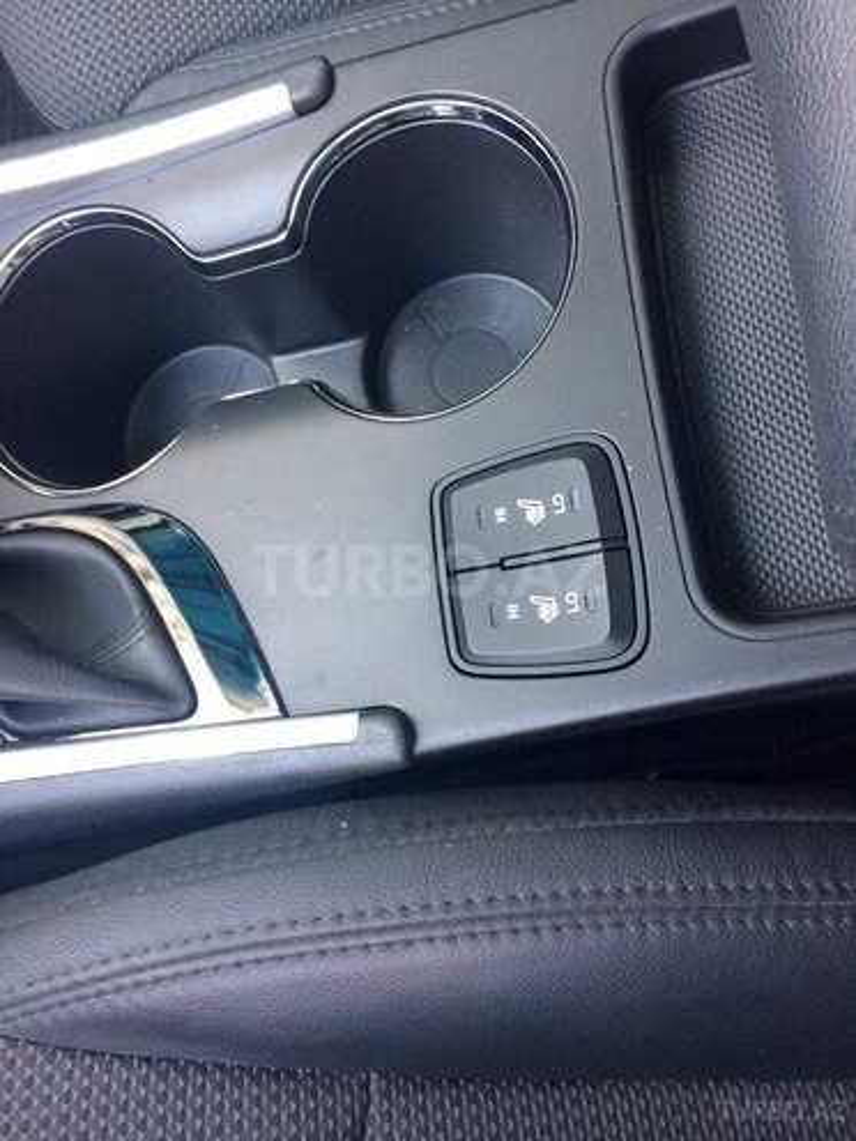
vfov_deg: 61.7
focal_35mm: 29
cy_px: 570
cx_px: 428
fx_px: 956
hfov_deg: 48.2
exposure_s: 1/33
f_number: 2.2
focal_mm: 4.15
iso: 200
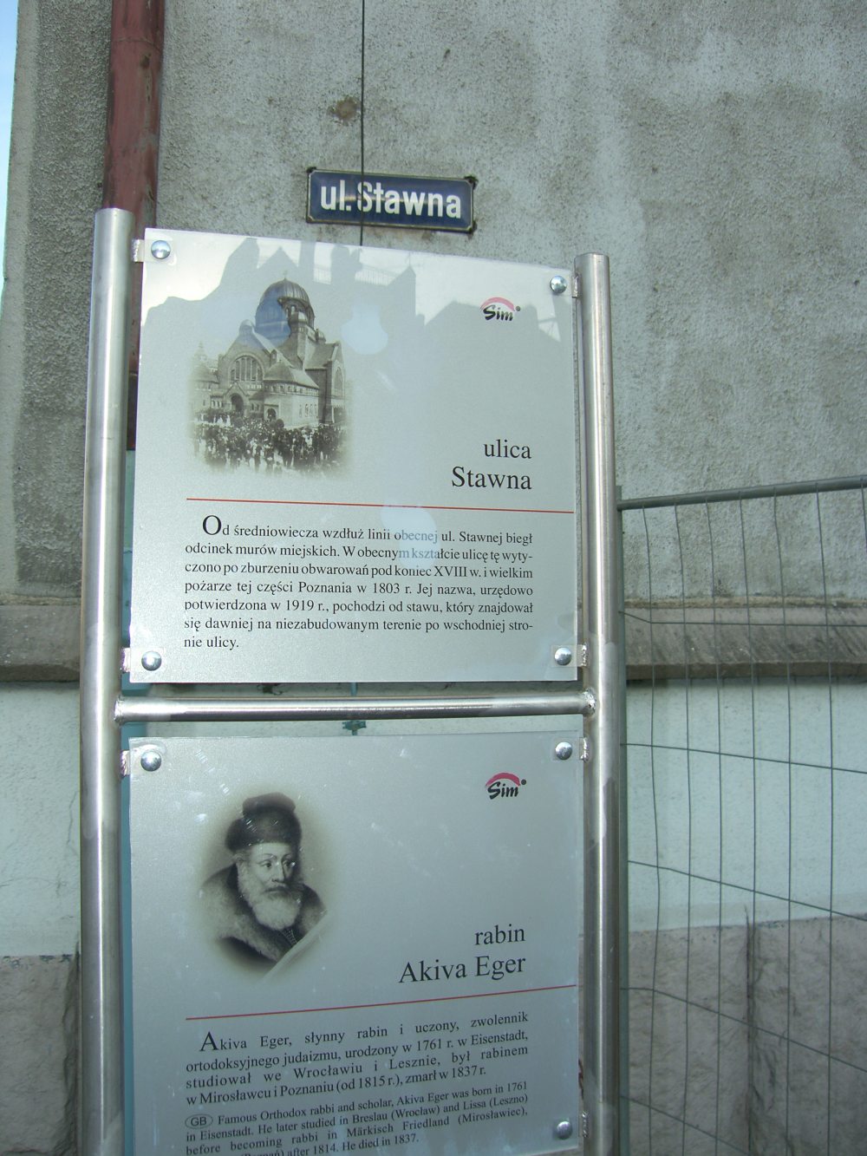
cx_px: 434
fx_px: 935
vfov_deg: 63.4
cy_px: 578
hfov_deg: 49.8
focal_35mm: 28
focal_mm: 7.4
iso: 50
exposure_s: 1/800
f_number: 2.2
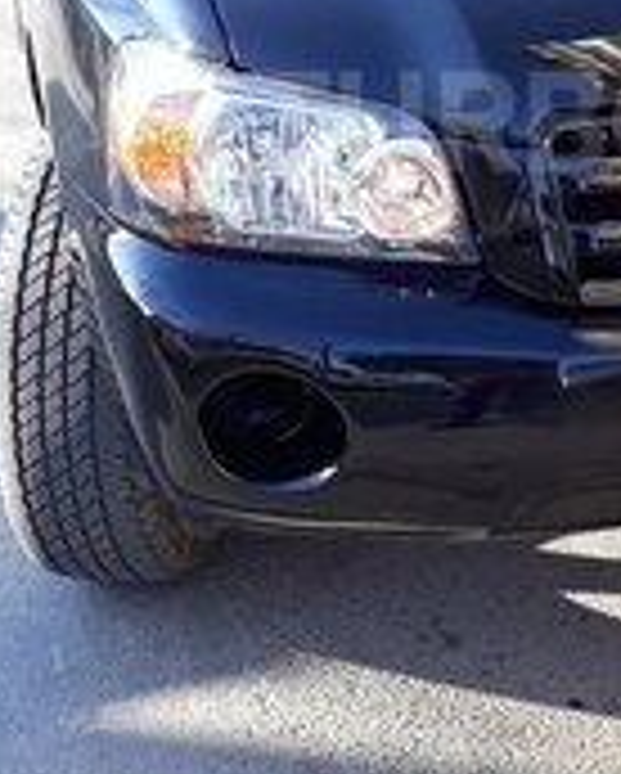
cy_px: 122
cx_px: 598
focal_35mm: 76
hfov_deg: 19.7
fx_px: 1743
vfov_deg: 24.5
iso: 40
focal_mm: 3.6
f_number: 1.9
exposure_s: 1/141
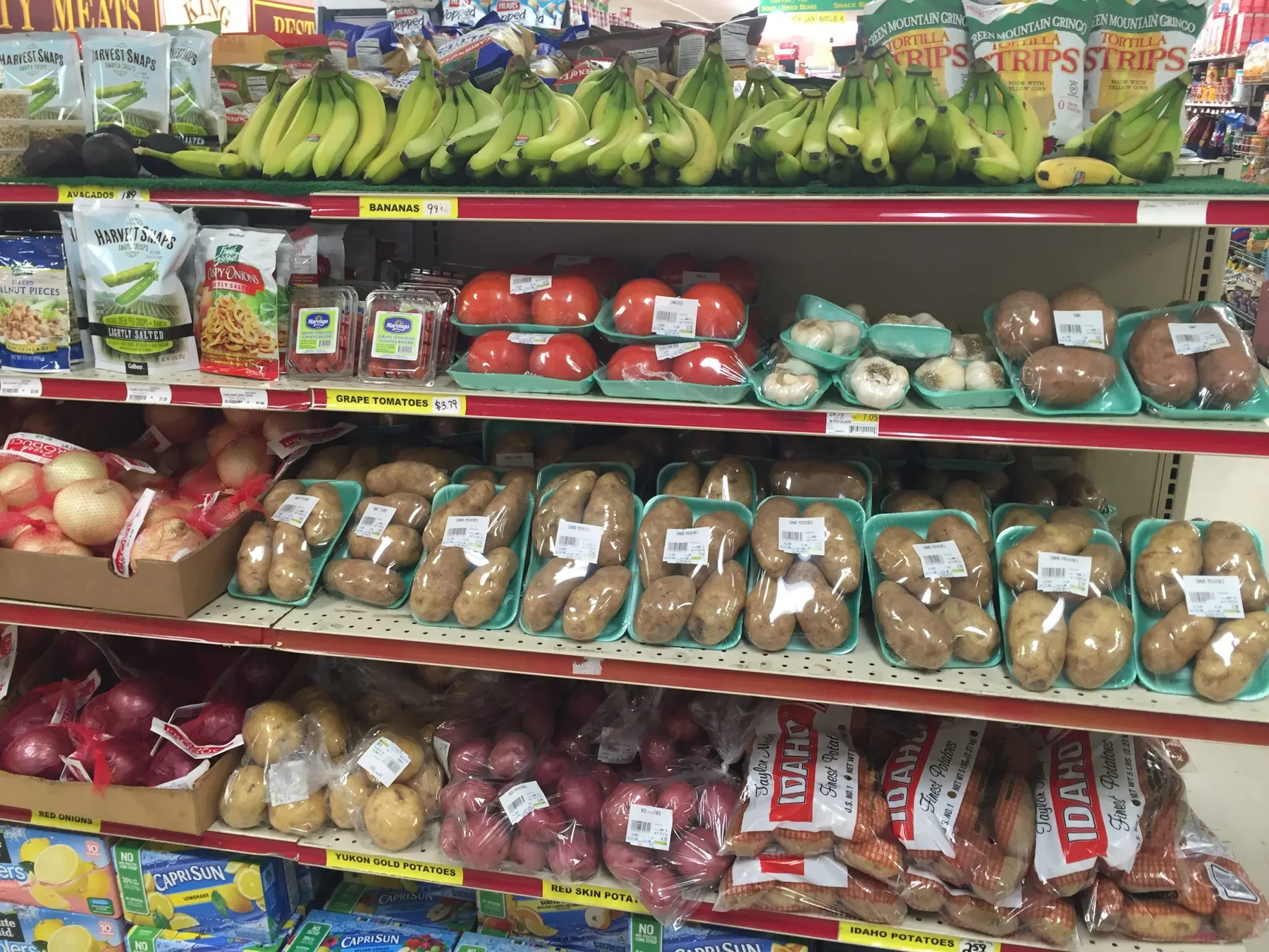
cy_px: 476
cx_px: 634
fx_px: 1063
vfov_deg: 48.2
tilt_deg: -17.8
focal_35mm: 29
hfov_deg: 61.7
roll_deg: +0.8
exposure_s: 1/30
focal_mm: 4.15
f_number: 2.2
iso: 64
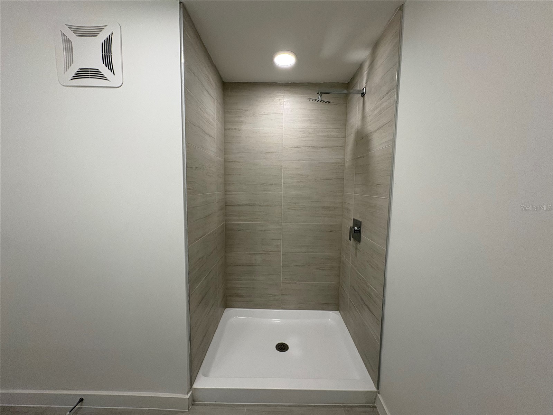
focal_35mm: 14
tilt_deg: -6.5
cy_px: 208
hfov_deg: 102.1
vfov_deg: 85.7
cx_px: 276
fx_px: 224
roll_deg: -0.5
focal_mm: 2.22
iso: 200
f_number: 2.2
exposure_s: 1/120
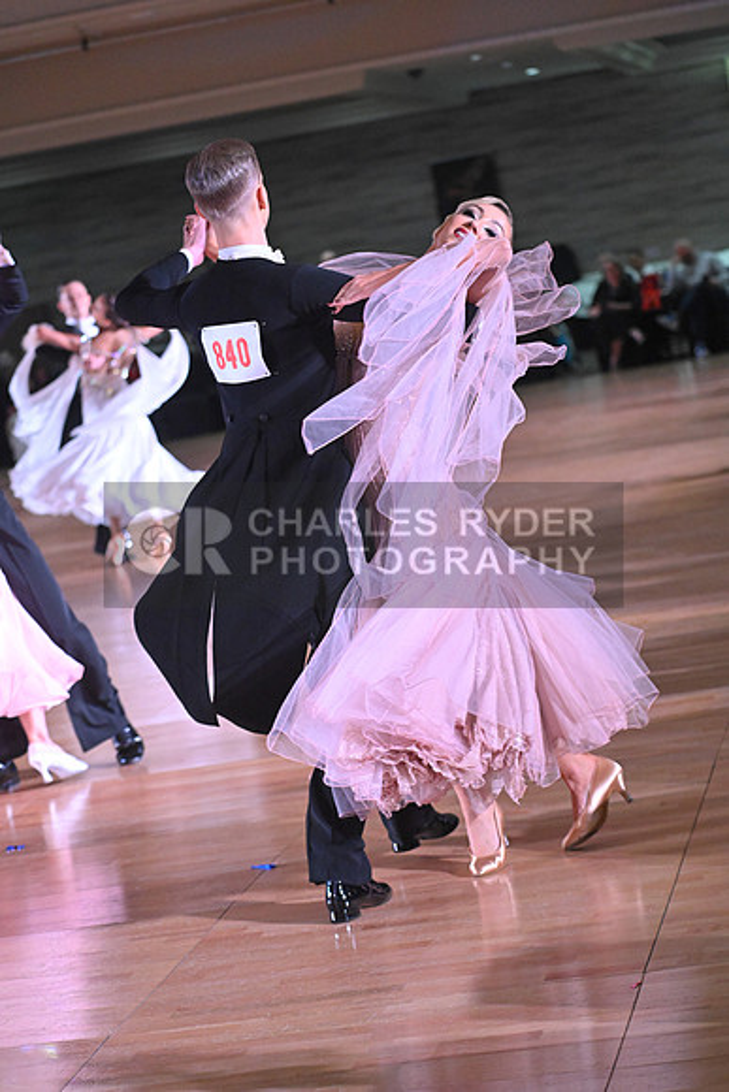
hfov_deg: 14.4
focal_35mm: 95
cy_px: 546
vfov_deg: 21.5
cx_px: 364
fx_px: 2884
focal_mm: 95
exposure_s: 1/400
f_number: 4
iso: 5000
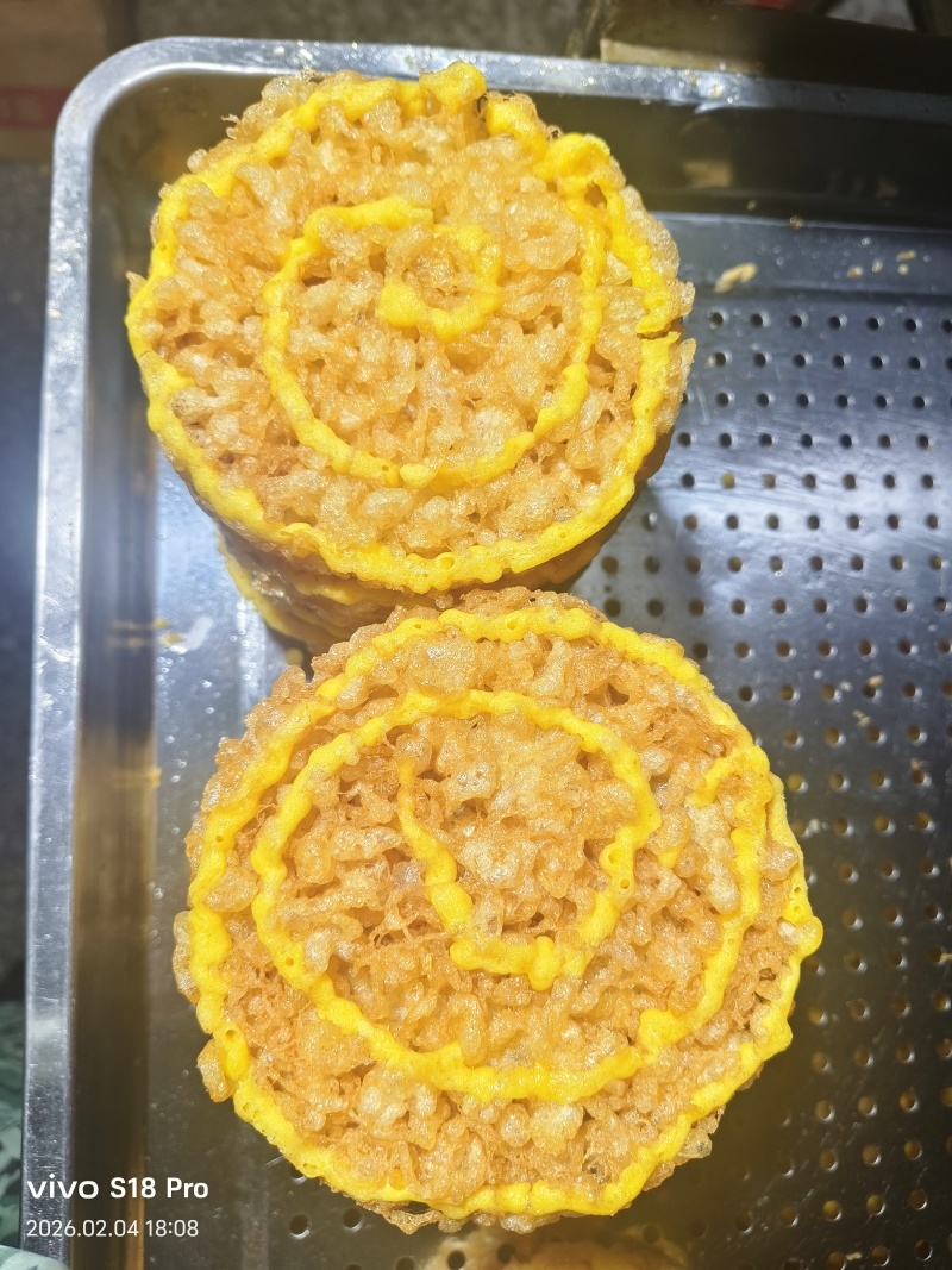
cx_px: 476
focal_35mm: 23
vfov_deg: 73.9
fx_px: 844
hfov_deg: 58.9
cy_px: 635
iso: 1003
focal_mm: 5.6
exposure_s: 1/50
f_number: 1.88
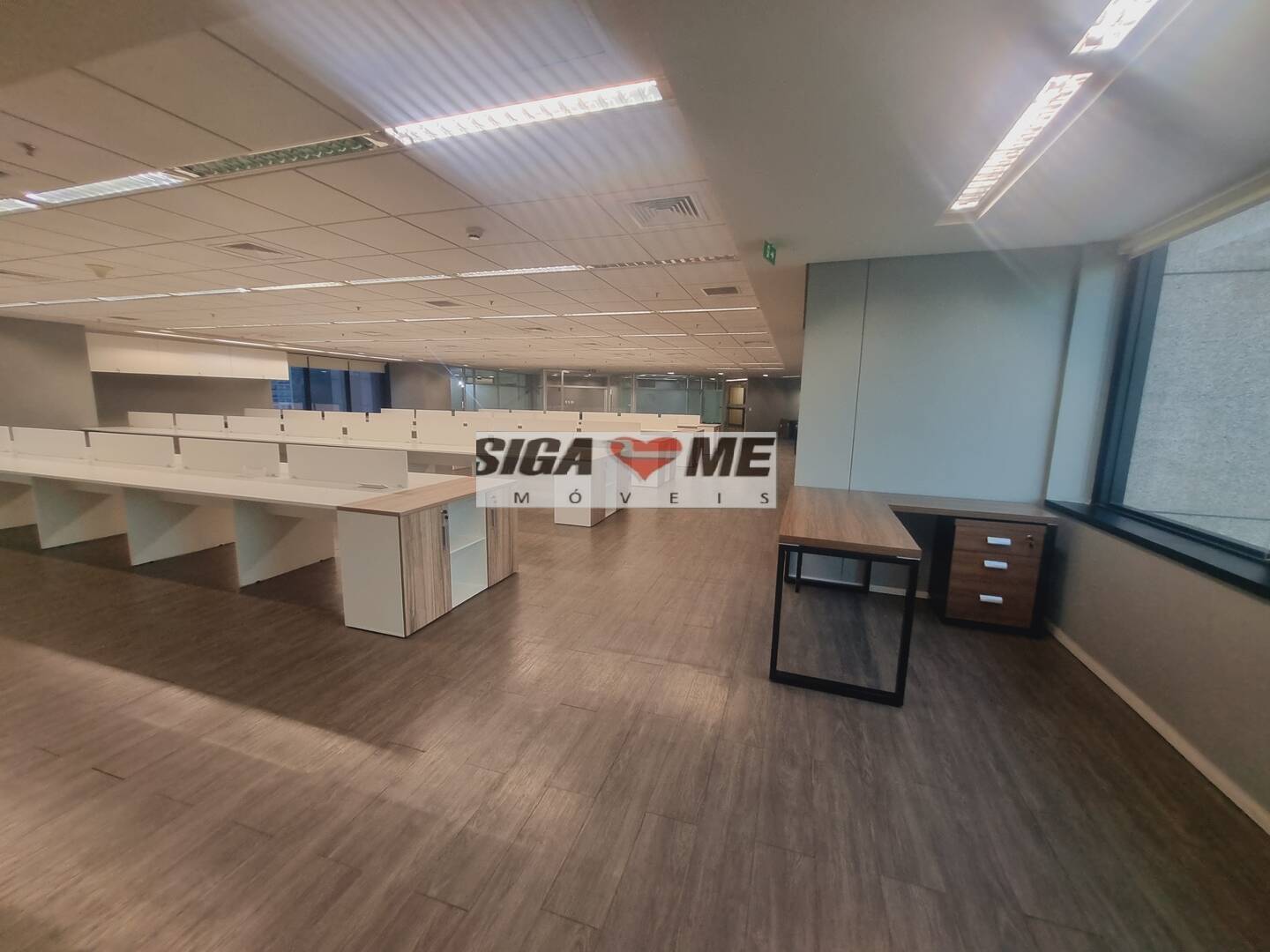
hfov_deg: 106.2
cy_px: 476
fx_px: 477
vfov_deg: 89.9
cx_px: 635
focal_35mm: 13
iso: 160
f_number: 2.2
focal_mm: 1.74
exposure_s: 1/60
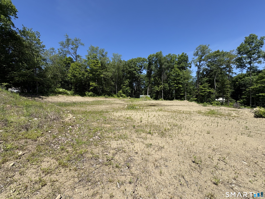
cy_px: 100
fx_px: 107
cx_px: 132
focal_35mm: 14
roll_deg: +1.2
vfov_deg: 85.7
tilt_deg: -1.4
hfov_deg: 102.1
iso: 40
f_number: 2.2
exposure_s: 1/1420
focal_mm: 2.22
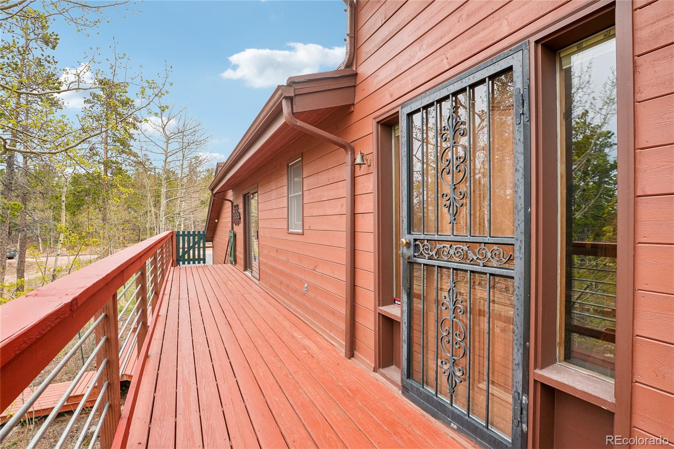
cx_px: 337
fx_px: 309
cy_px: 224
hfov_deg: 95.0
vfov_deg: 72.0
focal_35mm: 16
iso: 100
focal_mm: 11
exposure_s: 1/125
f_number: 8
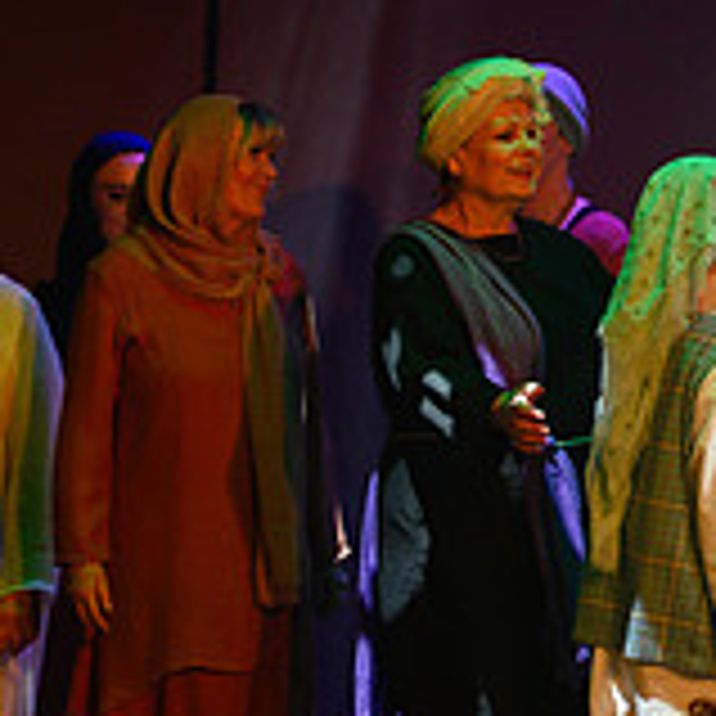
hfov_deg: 4.6
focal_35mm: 377
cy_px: 322
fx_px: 8822
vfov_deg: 4.6
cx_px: 1126
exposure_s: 1/200
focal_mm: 110
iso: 640
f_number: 2.8
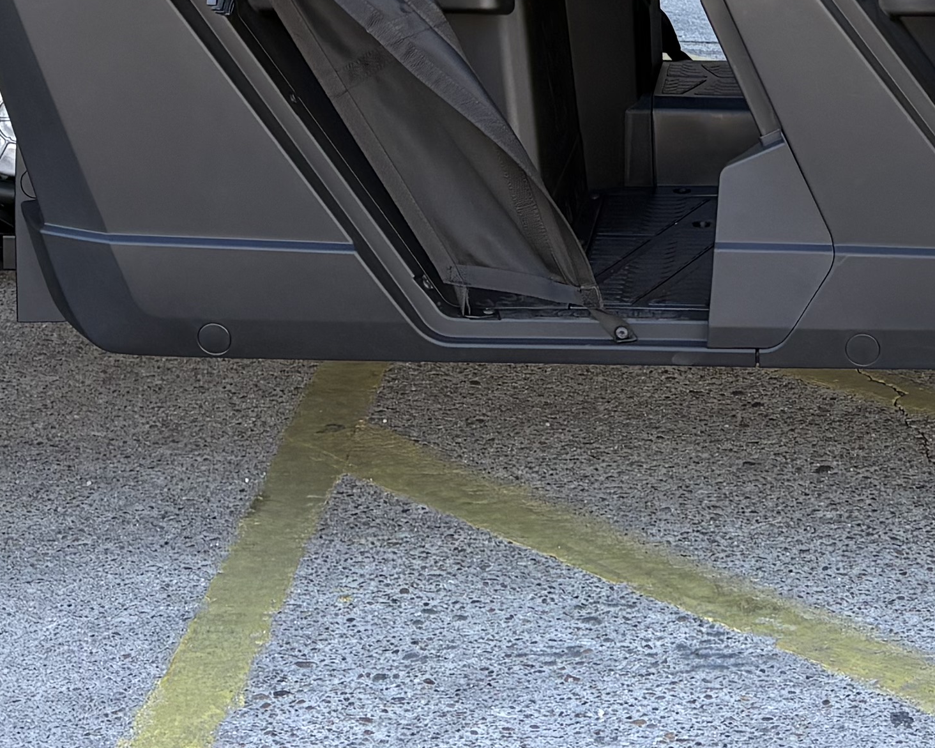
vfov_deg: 14.0
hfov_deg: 19.3
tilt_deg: +1.6
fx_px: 2739
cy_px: -563
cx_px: 676
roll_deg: -0.6
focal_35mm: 99
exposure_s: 1/259
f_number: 1.6
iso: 40
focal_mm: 5.96
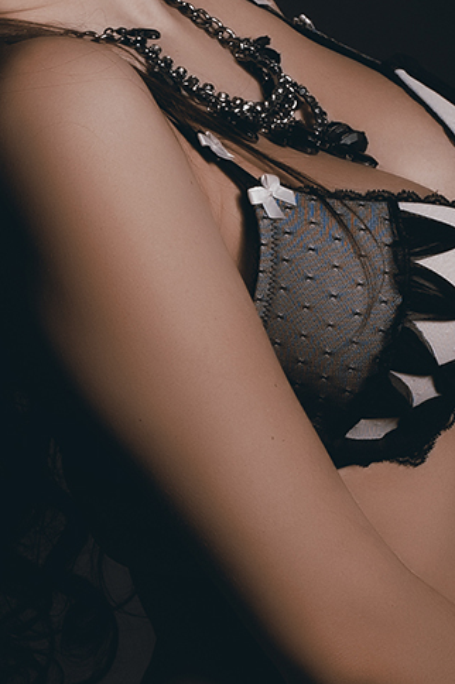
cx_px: 58
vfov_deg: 8.3
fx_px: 4708
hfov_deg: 5.5
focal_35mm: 248
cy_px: 503
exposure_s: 1/500
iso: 200
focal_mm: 50
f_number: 9
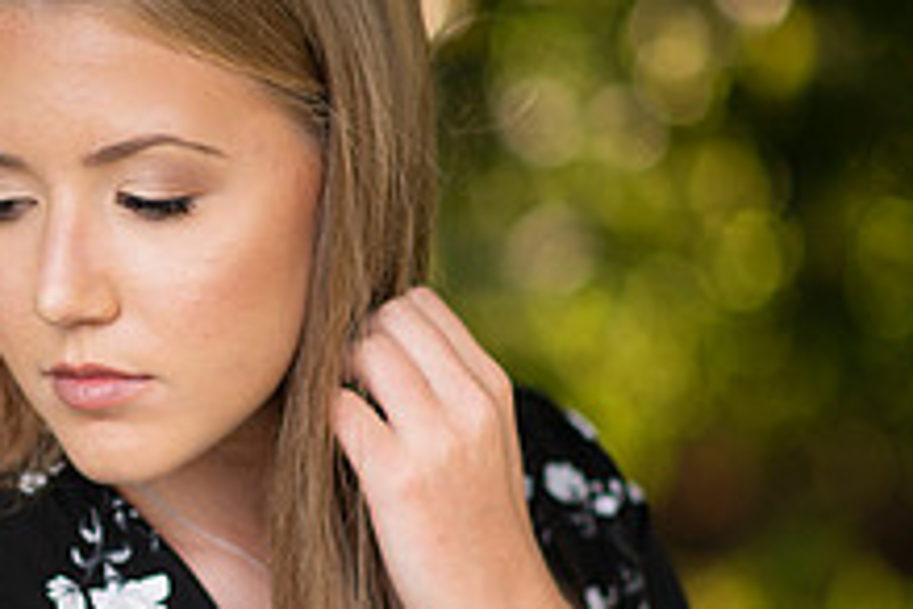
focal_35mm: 225
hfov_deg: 9.1
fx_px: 5706
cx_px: 146
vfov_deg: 6.1
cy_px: 440
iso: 125
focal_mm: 85
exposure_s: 1/250
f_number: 1.8
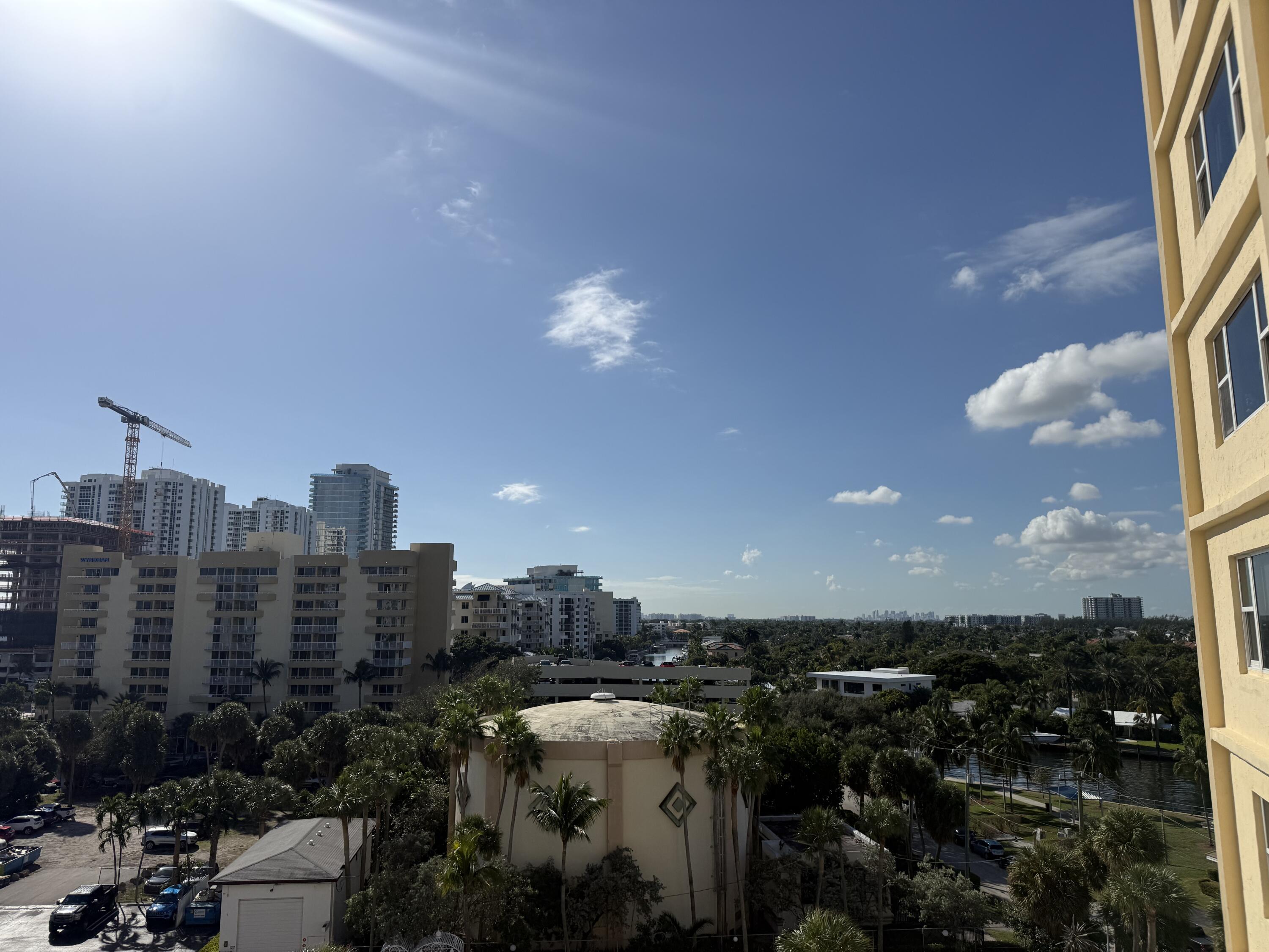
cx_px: 634
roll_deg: +0.0
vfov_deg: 56.8
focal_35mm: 24
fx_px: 880
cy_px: 476
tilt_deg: +9.3
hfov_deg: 71.6
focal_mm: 6.76
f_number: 1.78
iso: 80
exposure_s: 1/14286
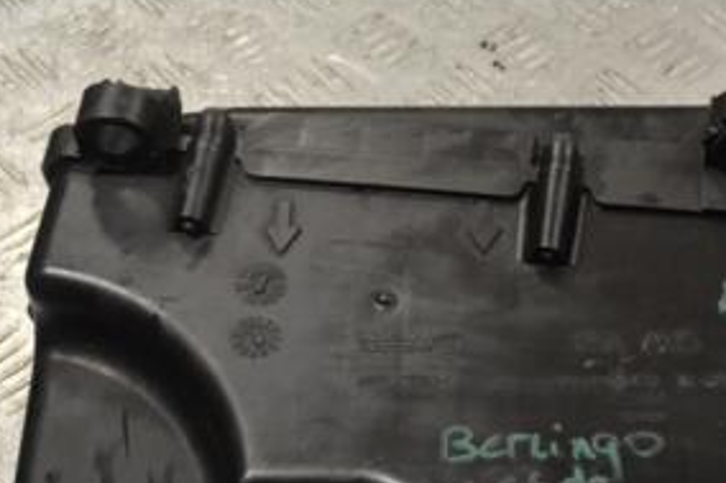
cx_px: 565
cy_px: 396
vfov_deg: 14.7
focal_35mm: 92
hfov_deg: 21.9
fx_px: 1855
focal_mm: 29
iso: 3200
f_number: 9
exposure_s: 1/320
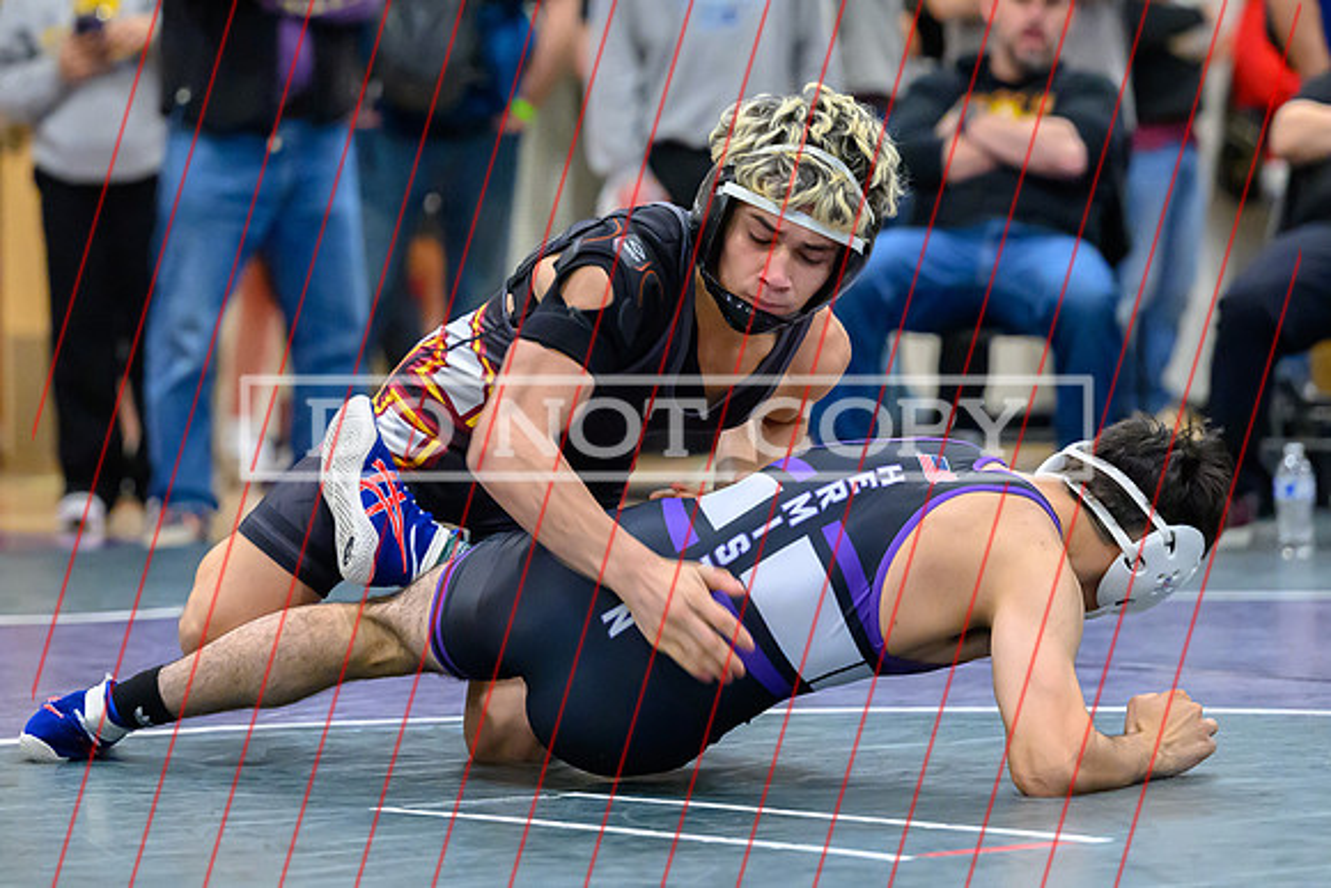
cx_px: 486
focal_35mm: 186
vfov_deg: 7.4
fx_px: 6883
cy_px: 211
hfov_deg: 11.0
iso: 6400
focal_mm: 120
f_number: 2.8
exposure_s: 1/640
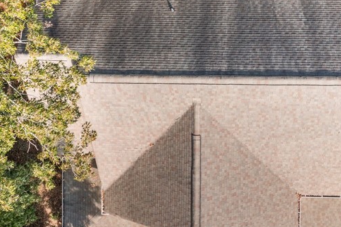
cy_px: 76
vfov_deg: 22.2
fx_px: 578
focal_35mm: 61
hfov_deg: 32.8
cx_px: 204
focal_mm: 10.26
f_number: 4
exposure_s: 1/100
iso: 100
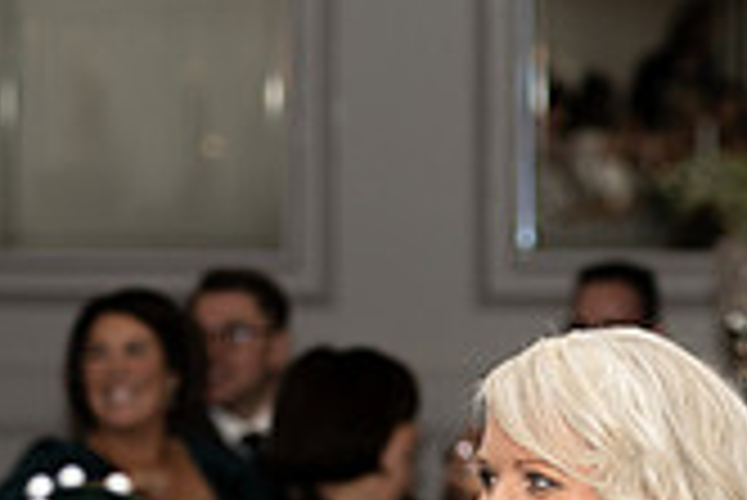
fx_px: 6812
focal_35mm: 328
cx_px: 712
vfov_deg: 4.2
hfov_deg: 6.3
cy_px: 637
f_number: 2.8
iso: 400
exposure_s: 1/160
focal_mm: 75
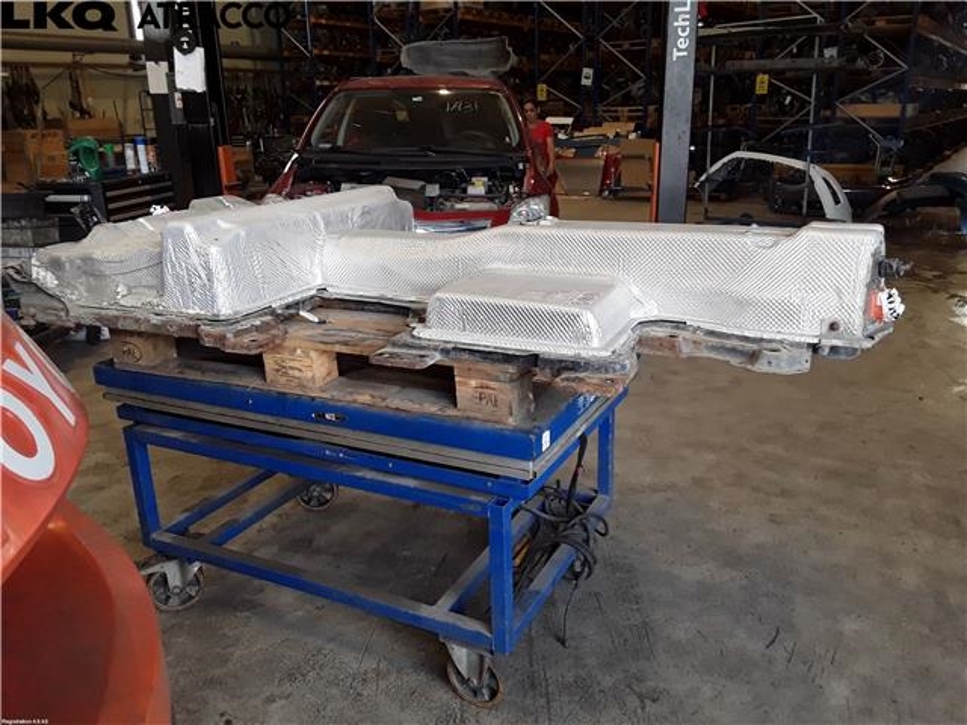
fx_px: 782
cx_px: 484
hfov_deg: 63.4
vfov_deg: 49.7
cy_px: 362
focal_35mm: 28
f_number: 1.9
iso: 50
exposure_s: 1/50
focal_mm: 2.91
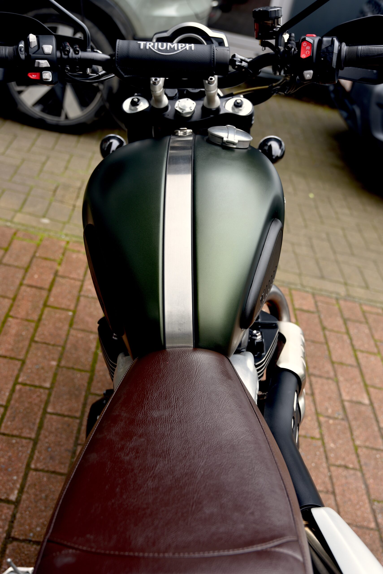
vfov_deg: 43.6
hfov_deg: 29.9
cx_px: 192
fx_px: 717
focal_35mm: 45
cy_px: 287
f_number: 4.5
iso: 100
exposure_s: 1/80
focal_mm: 45
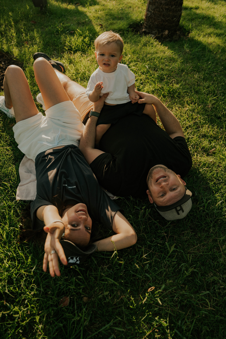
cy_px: 170
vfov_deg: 65.5
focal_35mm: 28
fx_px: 264
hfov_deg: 46.4
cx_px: 113
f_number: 3.5
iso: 100
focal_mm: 28
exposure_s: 1/500
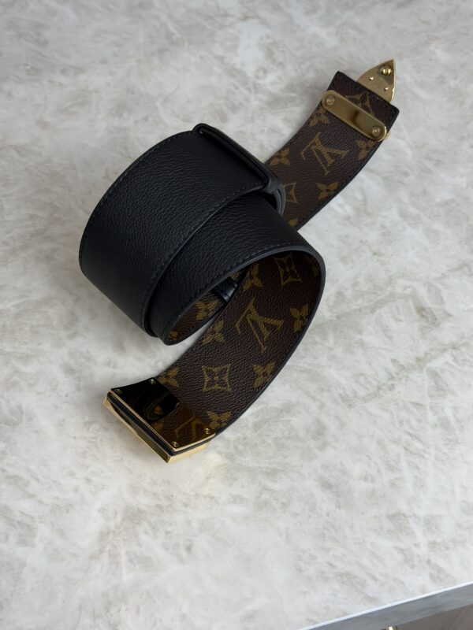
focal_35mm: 48
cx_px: 236
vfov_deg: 39.7
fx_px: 875
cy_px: 315
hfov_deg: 30.3
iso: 50
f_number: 1.78
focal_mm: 6.76
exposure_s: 1/120
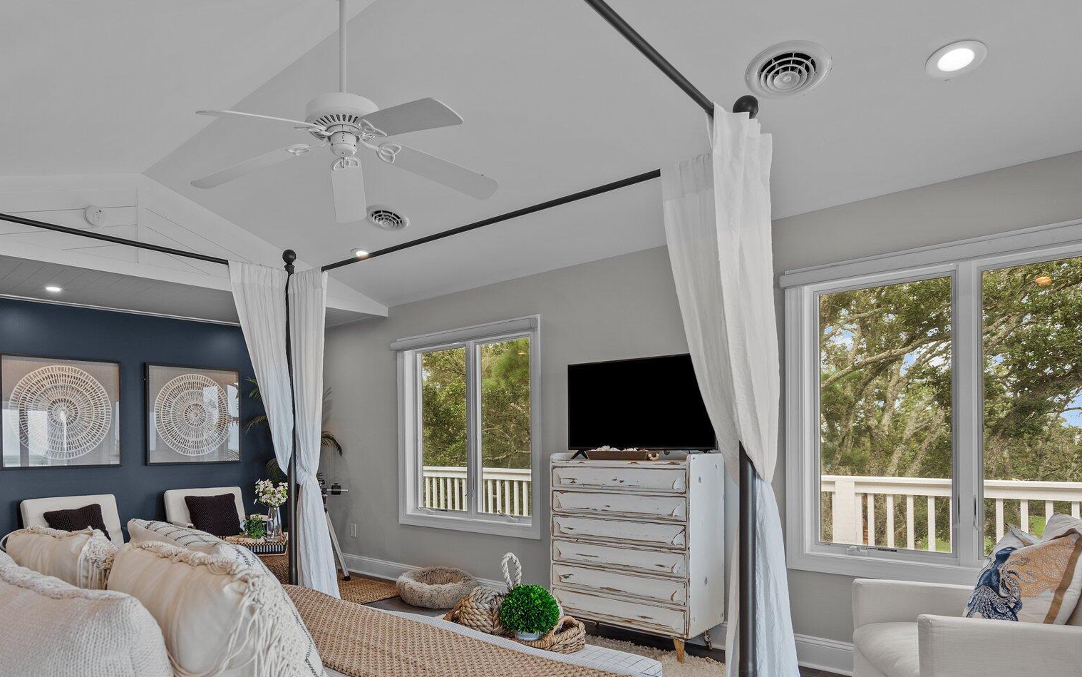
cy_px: 440
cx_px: 441
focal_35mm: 22
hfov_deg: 78.9
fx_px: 649
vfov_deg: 54.2
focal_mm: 16
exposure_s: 1/25
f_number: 4
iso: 400
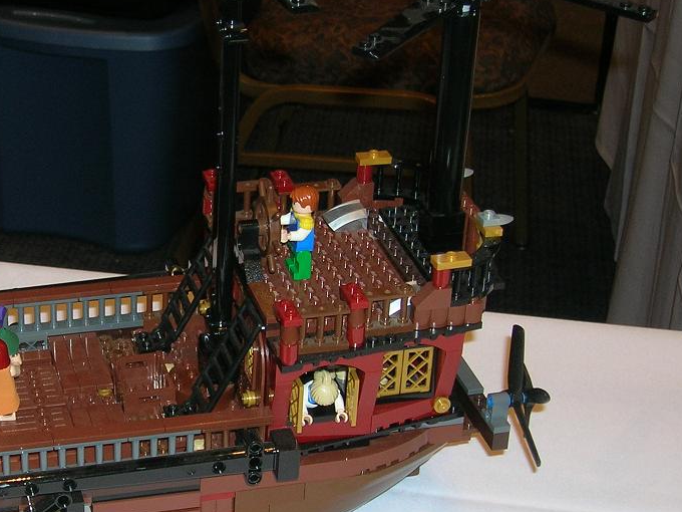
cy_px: 281
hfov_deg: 23.9
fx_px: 1576
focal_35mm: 80
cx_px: 107
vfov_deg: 18.4
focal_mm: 7
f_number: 3.1
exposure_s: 1/60.1
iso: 50
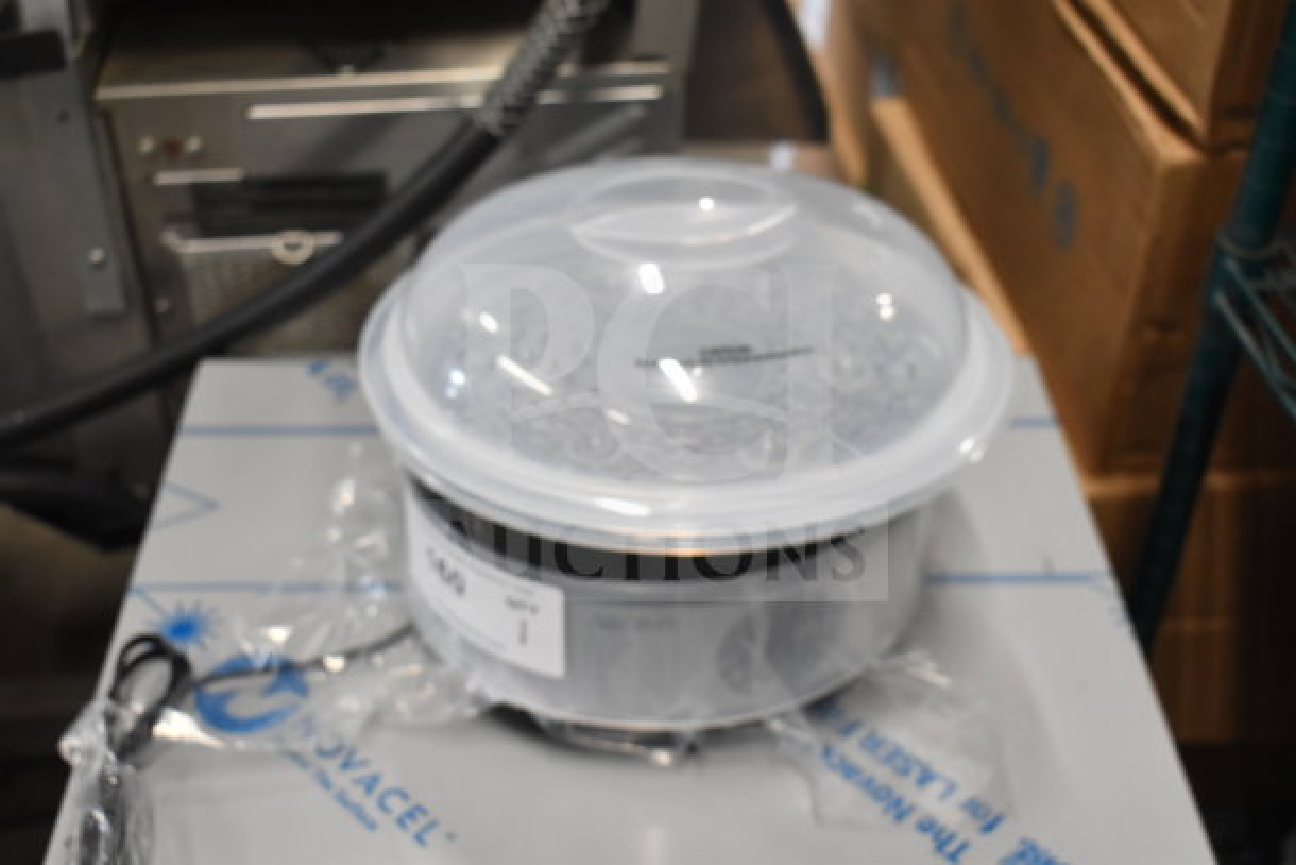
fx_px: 1620
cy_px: 432
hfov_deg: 43.6
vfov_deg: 29.9
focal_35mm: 45
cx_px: 648
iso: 1600
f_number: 4.2
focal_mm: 30
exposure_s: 1/50
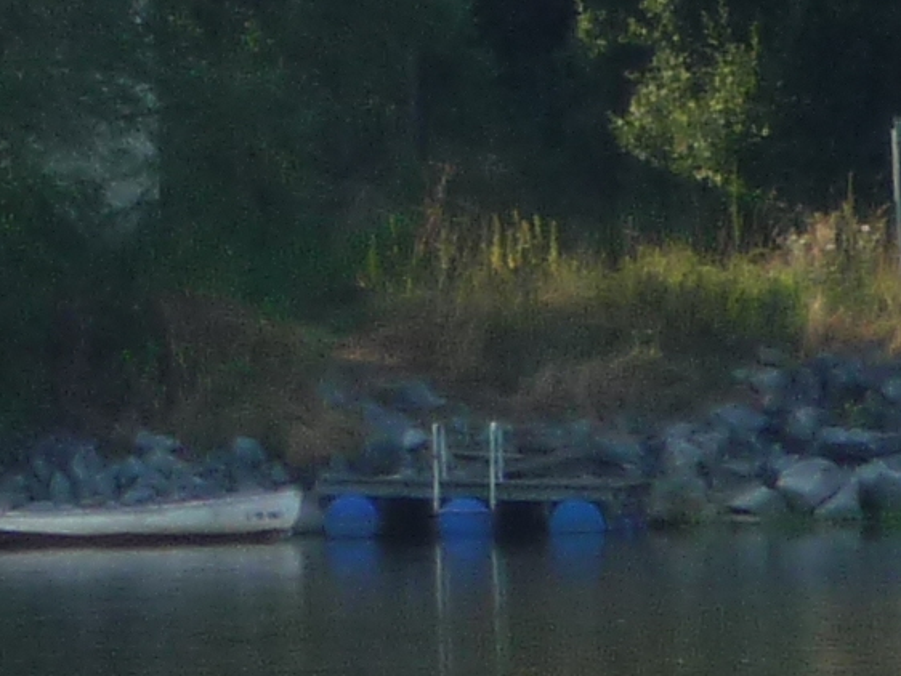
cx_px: -1103
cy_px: -961
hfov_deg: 2.8
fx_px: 18071
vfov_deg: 2.1
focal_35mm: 694
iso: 100
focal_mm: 18.6
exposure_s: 1/100
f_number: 5.8
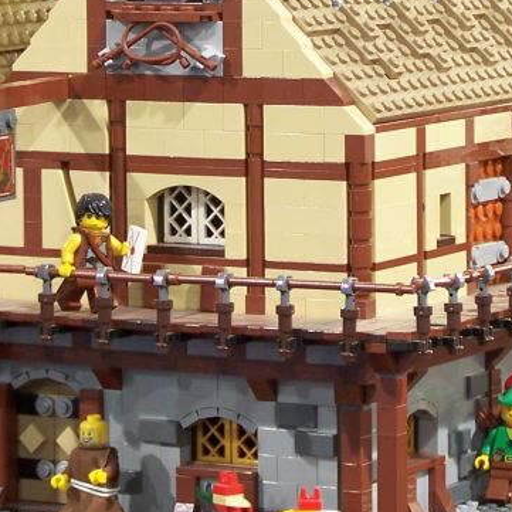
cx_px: 269
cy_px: 106
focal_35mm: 236
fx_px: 3949
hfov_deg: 7.4
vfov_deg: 7.4
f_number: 3.2
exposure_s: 1/2
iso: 80
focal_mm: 15.6
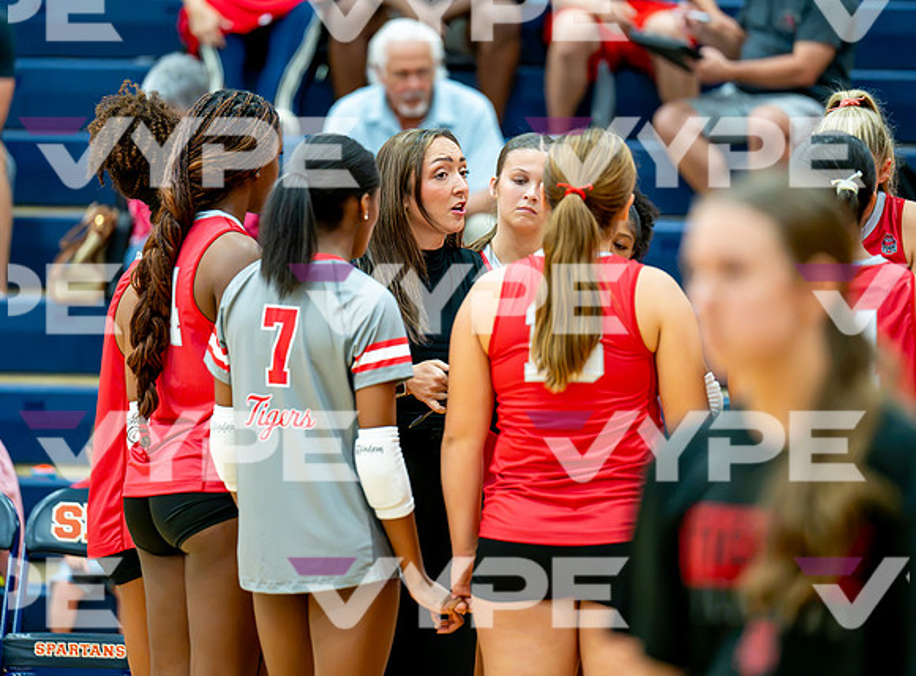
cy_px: 271
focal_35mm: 268
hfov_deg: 7.4
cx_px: 408
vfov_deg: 5.5
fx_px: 7039
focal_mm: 200
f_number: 2.8
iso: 6400
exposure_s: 1/800
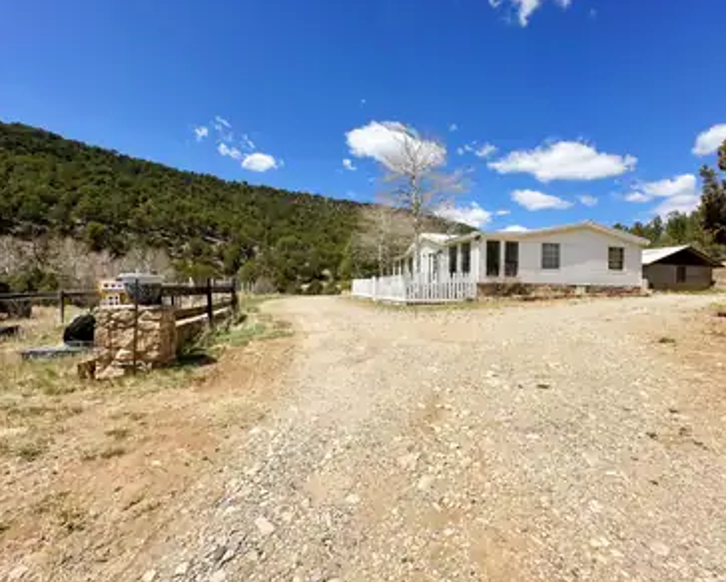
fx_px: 323
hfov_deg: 96.7
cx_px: 375
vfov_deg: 84.1
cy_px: 295
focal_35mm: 15
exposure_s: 1/3205
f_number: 2.2
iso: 50
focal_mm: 2.22
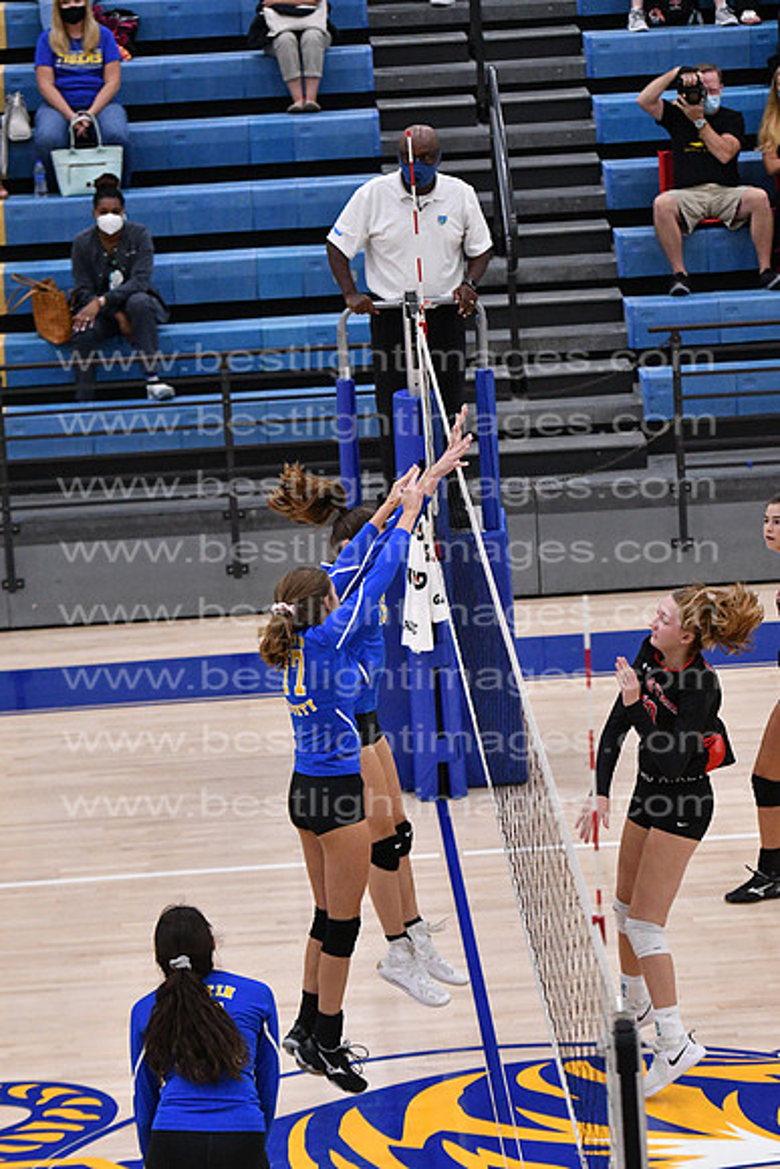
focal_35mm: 158
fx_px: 5115
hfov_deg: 8.7
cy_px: 584
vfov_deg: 13.0
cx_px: 390
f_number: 3.2
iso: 6400
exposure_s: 1/1250
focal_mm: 105
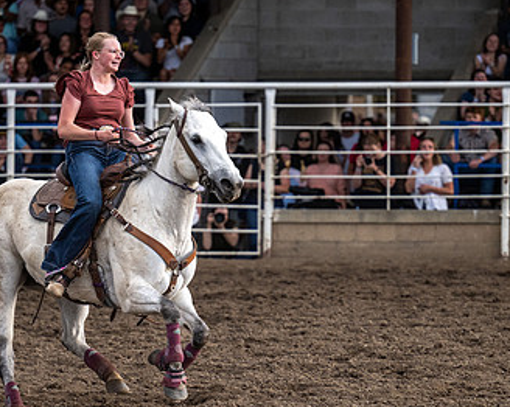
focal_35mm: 299
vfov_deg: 5.2
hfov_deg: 6.5
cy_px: 328
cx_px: 225
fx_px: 4510
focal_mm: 145
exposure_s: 1/8000
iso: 1250
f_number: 2.8
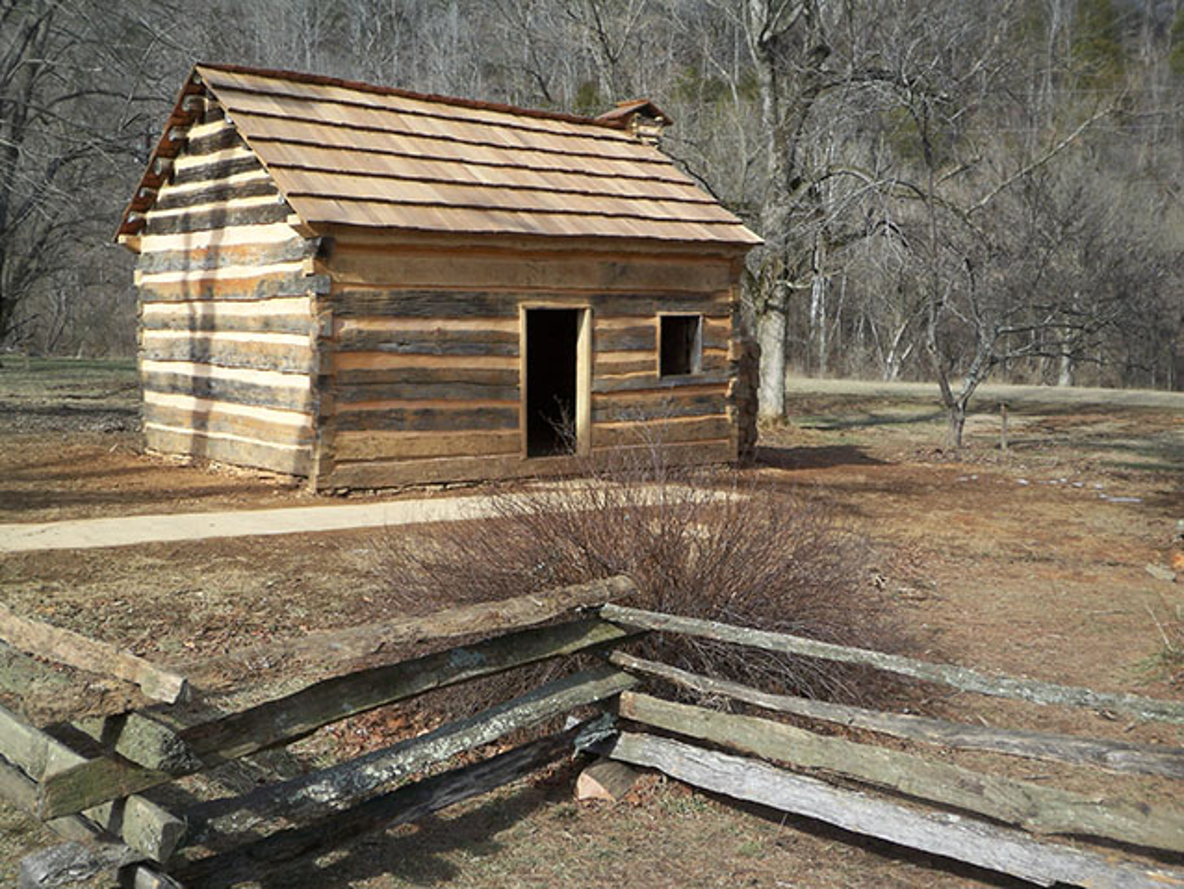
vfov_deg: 36.8
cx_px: 592
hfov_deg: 47.8
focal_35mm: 39
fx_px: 1334
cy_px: 444
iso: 50
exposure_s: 1/250
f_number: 3.9
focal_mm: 6.4
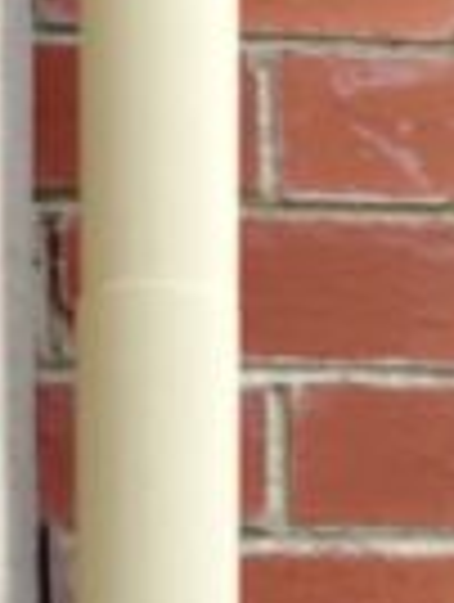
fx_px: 3329
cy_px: 1786
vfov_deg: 8.6
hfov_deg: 7.7
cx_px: 643
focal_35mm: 191
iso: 200
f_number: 1.7
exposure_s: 1/100
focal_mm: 4.25
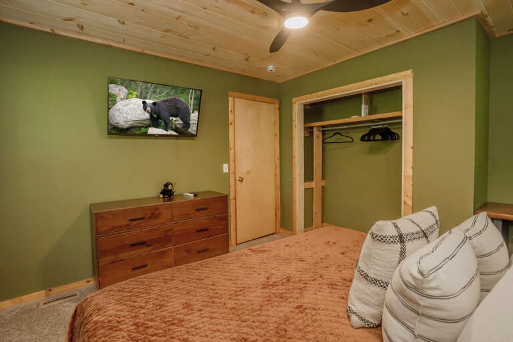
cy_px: 171
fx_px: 228
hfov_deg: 96.7
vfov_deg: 73.7
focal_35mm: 16
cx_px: 256
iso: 1250
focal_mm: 16
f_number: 6.3
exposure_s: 1/60
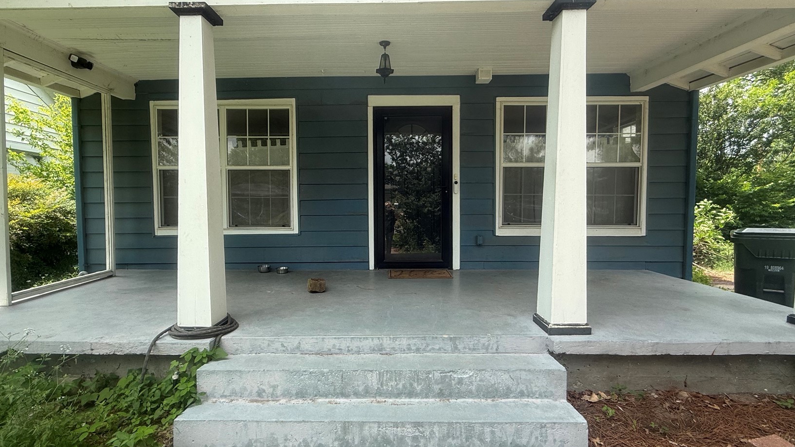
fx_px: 379
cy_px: 225
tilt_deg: -2.2
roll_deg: -0.5
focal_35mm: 18
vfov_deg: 61.0
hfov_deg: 92.6
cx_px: 382
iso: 50
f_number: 2.2
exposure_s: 1/506
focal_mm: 2.22
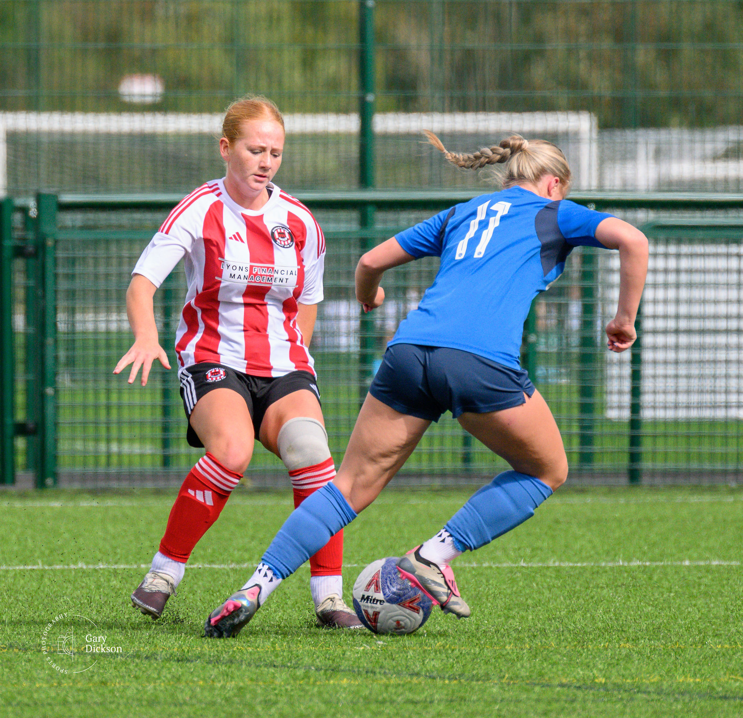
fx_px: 24476
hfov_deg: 1.7
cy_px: 181
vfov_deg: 1.7
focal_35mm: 1025
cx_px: 238
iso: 800
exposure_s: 1/2500
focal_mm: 400
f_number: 5.6
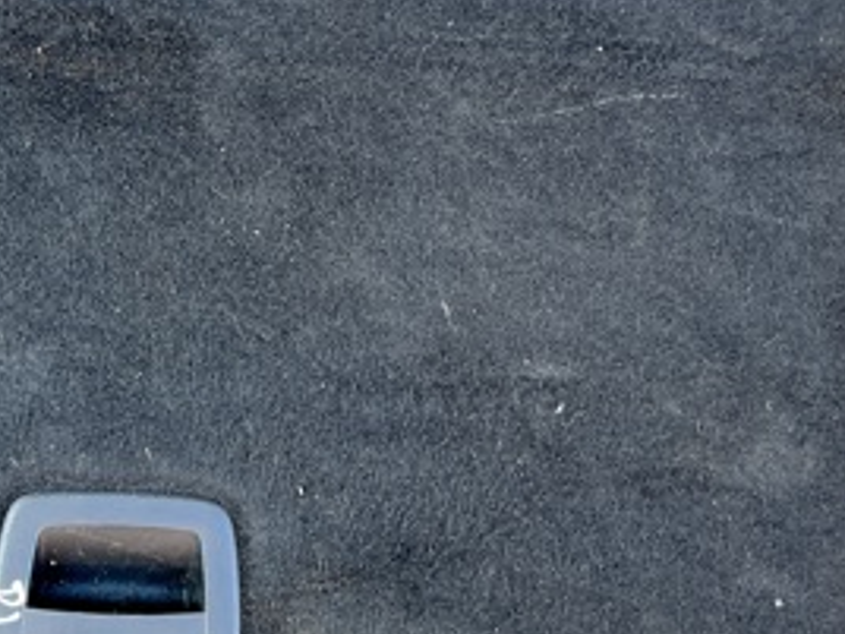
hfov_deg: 30.3
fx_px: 1513
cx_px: 139
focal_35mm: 62
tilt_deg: -82.8
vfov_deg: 23.4
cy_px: 147
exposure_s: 1/121
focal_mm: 5.7
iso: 125
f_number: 1.5
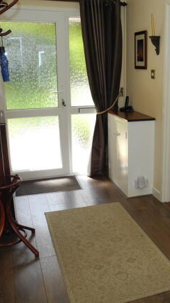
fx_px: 329
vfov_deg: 49.4
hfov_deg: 28.0
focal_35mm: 41
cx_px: 150
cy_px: 152
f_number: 2.8
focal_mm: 6
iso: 100
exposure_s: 1/128
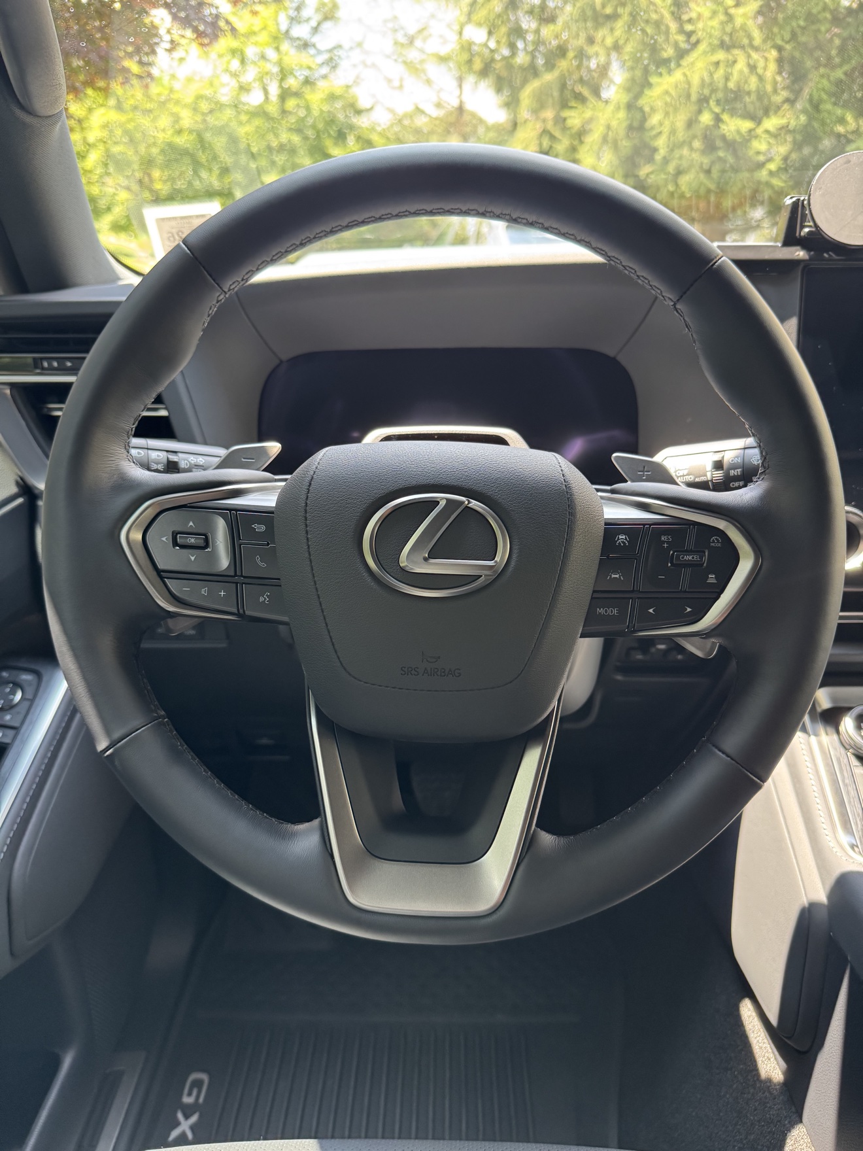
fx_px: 798
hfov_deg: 56.8
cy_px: 576
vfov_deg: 71.6
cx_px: 432
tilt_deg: -20.3
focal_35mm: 24
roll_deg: +1.7
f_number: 1.78
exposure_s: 1/110
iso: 200
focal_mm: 6.76
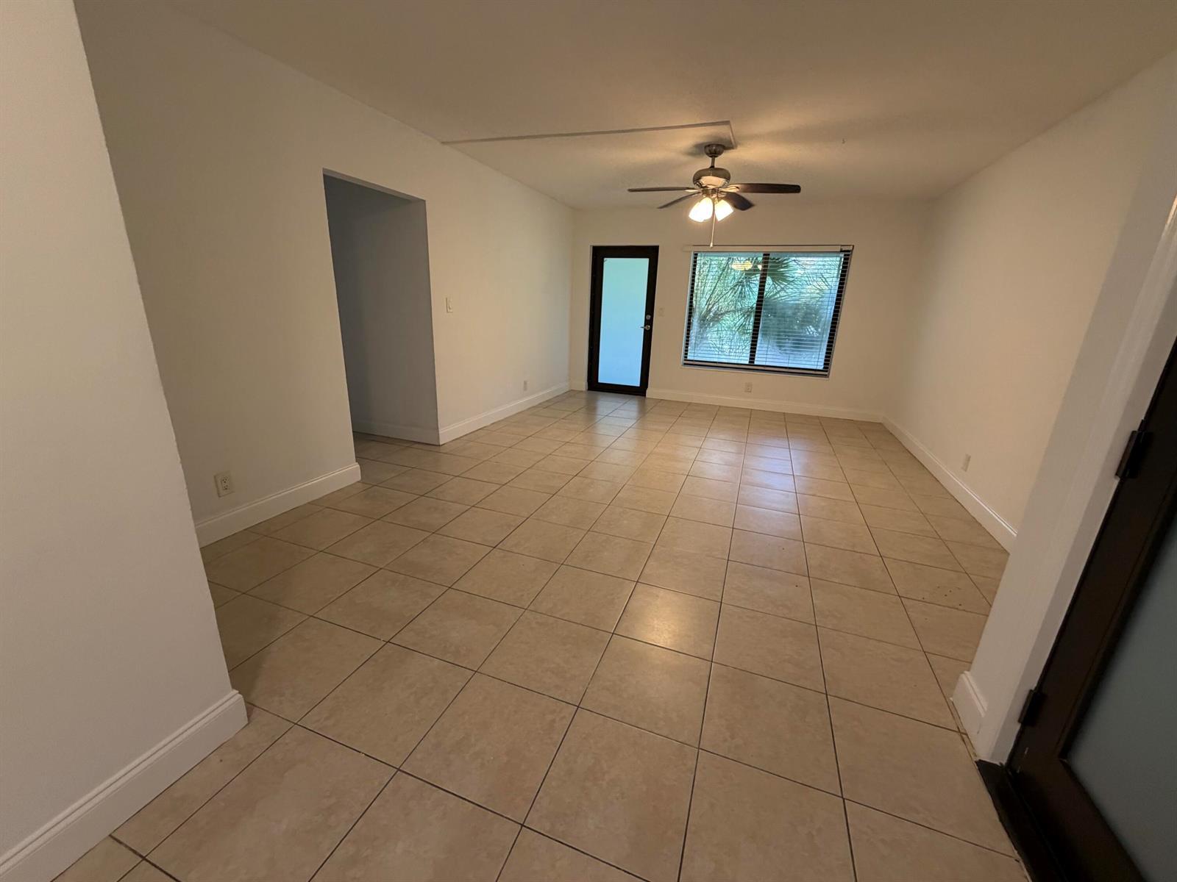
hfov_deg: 102.1
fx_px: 476
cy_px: 441
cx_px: 588
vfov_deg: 85.7
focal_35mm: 14
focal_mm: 2.22
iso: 250
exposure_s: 1/60
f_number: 2.2
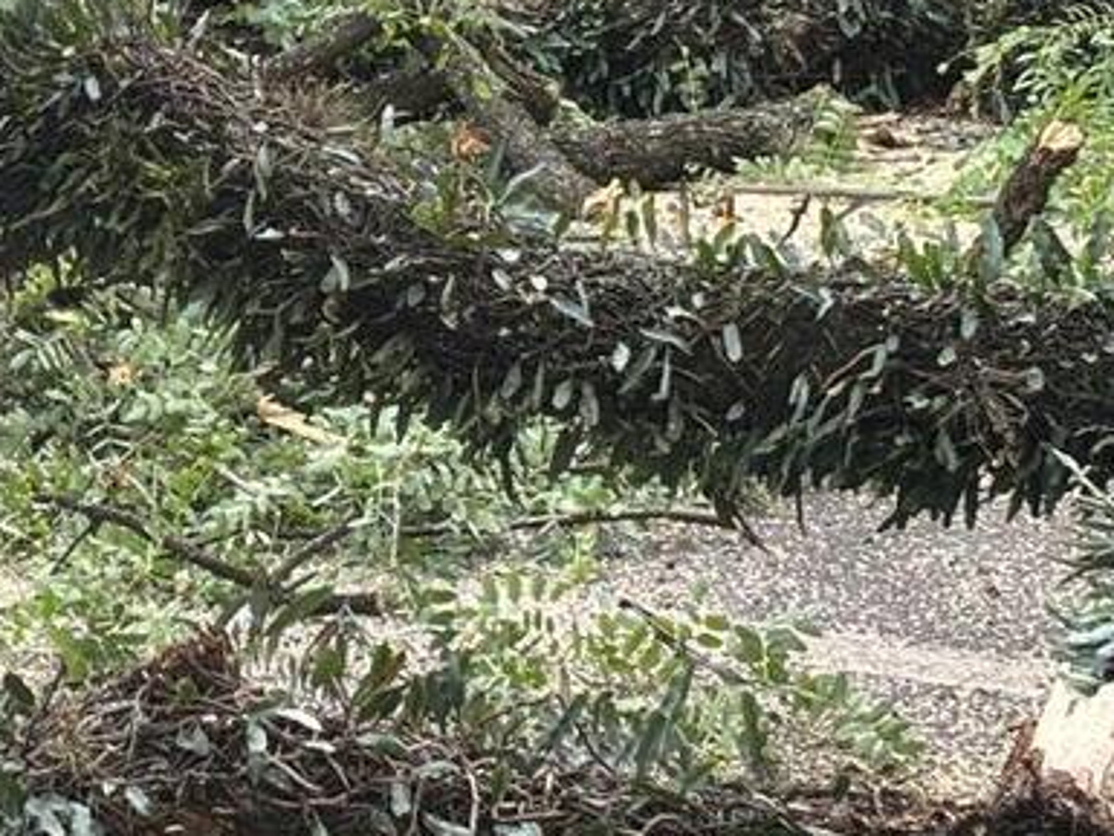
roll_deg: +0.0
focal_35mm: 162
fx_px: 5215
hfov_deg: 12.0
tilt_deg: -6.7
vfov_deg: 9.1
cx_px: -43
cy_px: 32
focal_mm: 5.96
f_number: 1.6
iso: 25
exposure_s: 1/132
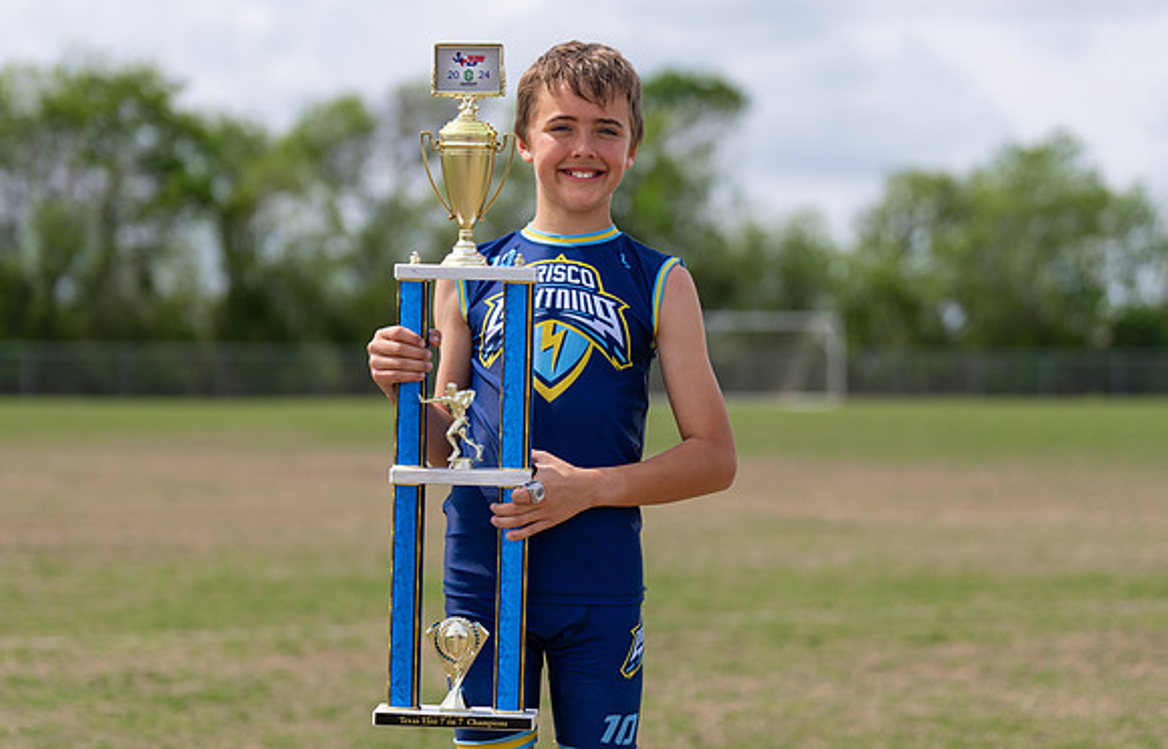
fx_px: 3733
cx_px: 582
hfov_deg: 17.8
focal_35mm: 116
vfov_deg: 11.5
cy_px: 360
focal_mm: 93
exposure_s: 1/2000
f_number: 2.8
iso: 100
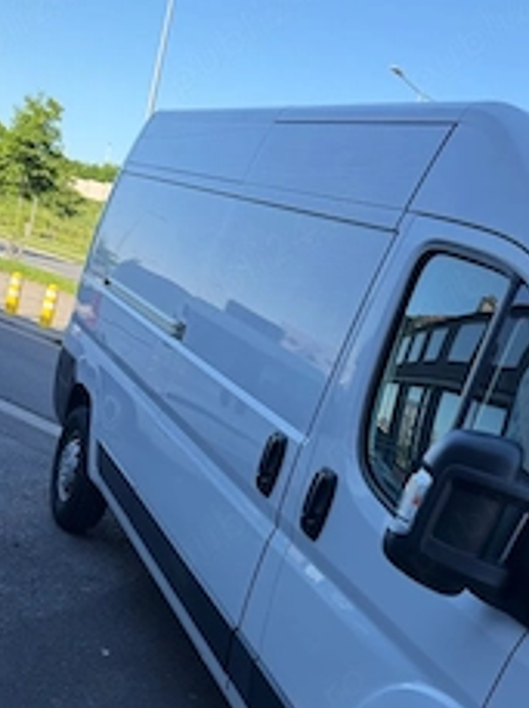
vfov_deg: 43.3
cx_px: 328
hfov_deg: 34.1
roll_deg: -15.5
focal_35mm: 42
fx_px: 858
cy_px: 538
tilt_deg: -14.7
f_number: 1.78
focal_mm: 6.76
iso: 100
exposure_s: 1/1156
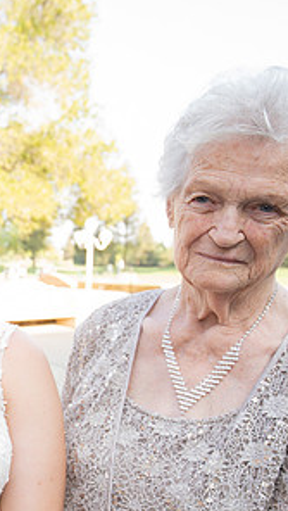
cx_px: -105
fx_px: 555
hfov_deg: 24.6
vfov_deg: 48.9
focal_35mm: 41
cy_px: 322
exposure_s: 1/80
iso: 200
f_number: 4.5
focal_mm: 20
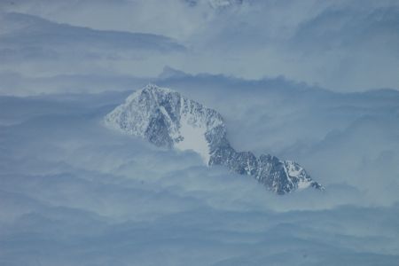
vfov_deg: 3.8
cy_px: 133
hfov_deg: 5.7
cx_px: 200
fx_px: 3990
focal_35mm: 360
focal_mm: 240
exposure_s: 1/640
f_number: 11
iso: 400
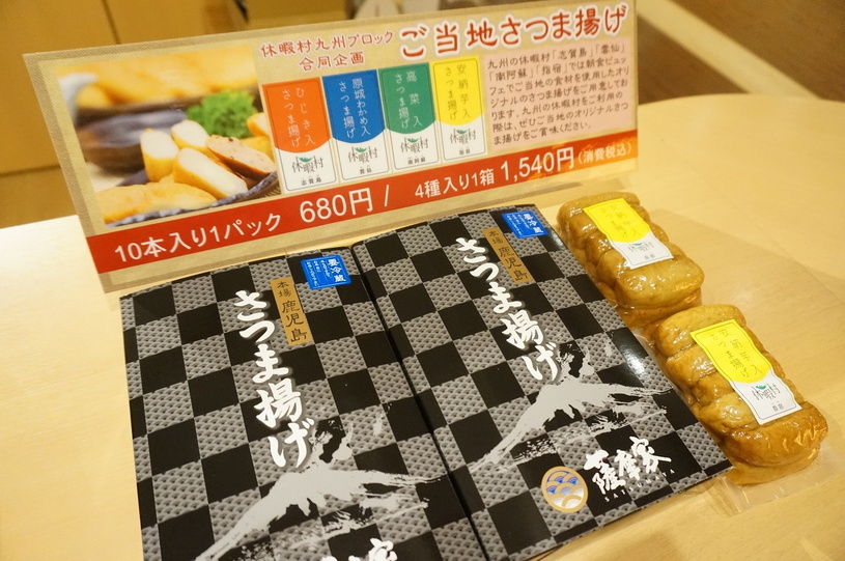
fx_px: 563
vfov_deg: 53.0
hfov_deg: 73.8
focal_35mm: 24
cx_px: 422
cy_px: 280
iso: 3200
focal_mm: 16
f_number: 4
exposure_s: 1/60
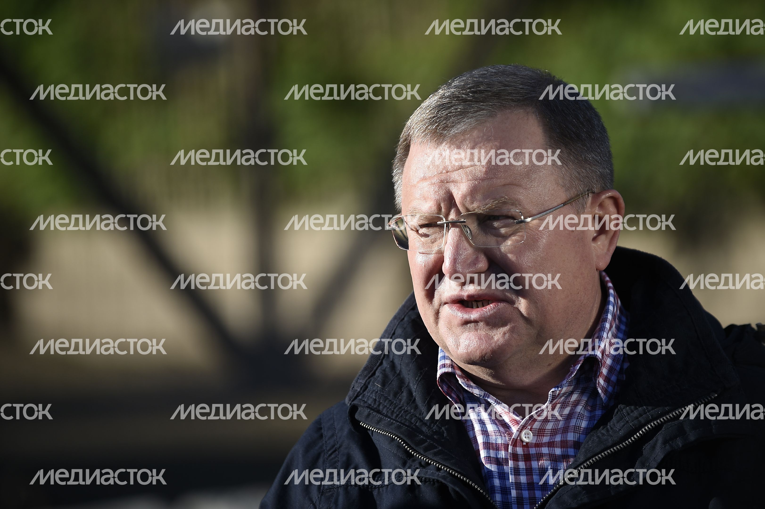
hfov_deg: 10.3
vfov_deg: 6.9
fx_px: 4248
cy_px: 254
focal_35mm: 200
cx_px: 382
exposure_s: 1/2000
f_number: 4
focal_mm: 200
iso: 200
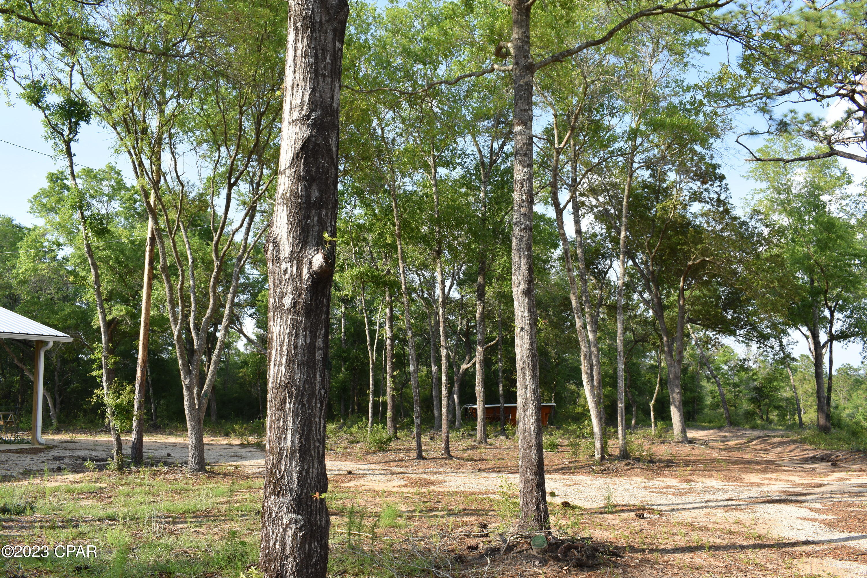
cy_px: 289
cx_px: 434
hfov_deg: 61.9
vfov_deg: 43.6
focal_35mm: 30
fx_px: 722
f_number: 8
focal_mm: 20
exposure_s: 1/250
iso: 200
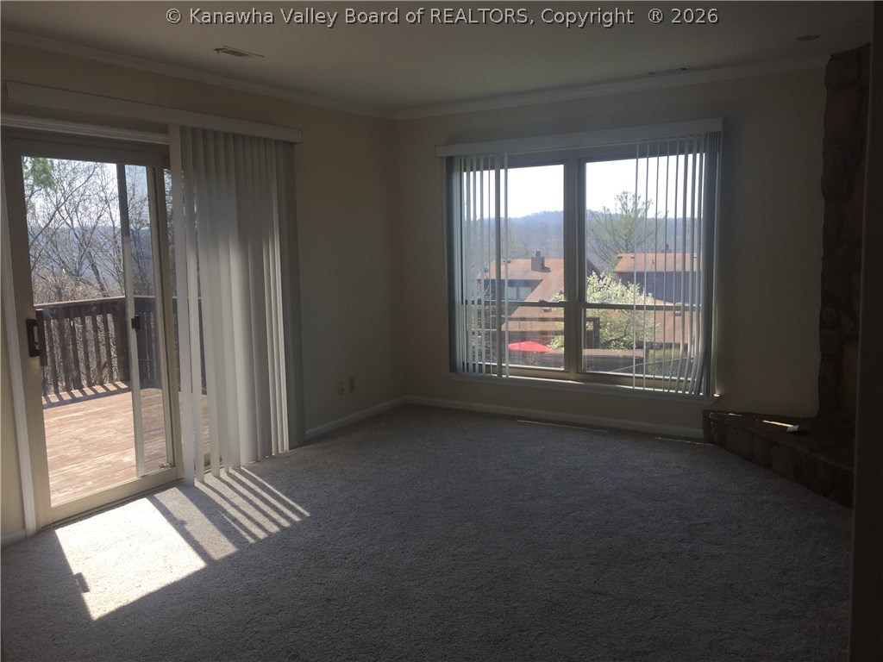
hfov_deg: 61.7
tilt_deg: -7.8
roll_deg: -0.8
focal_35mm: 29
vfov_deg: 48.2
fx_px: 740
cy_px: 331
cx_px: 442
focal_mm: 4.15
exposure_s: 1/465
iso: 32
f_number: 2.2
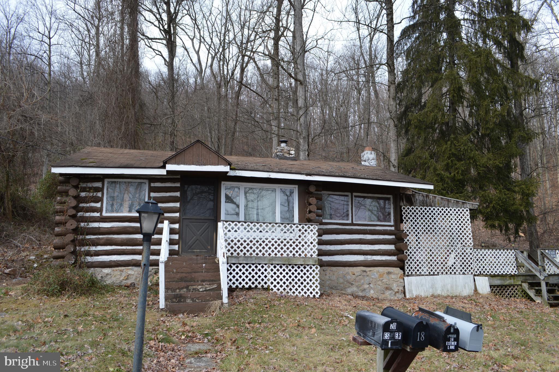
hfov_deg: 67.4
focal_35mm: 27
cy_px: 186
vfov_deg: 47.8
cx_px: 280
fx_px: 419
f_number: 6.3
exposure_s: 1/160
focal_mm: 18
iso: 100
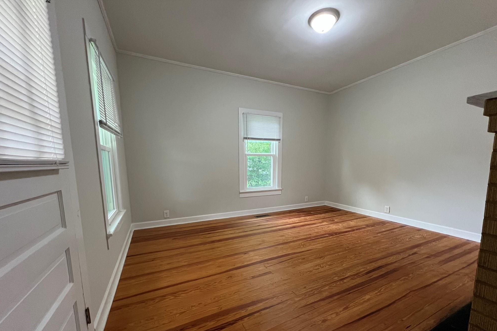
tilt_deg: -8.6
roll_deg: +0.9
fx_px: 193
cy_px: 191
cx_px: 256
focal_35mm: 14
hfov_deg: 104.2
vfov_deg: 80.6
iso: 320
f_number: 1.8
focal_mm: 1.57
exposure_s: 1/60
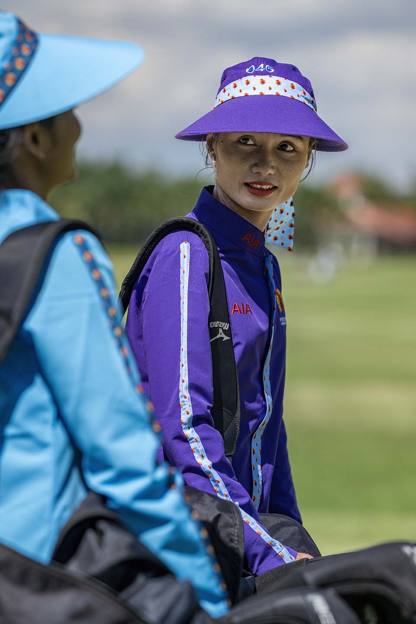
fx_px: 2946
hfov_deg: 8.1
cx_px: 208
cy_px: 312
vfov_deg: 12.1
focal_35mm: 170
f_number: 4
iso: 400
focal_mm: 170
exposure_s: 1/4000
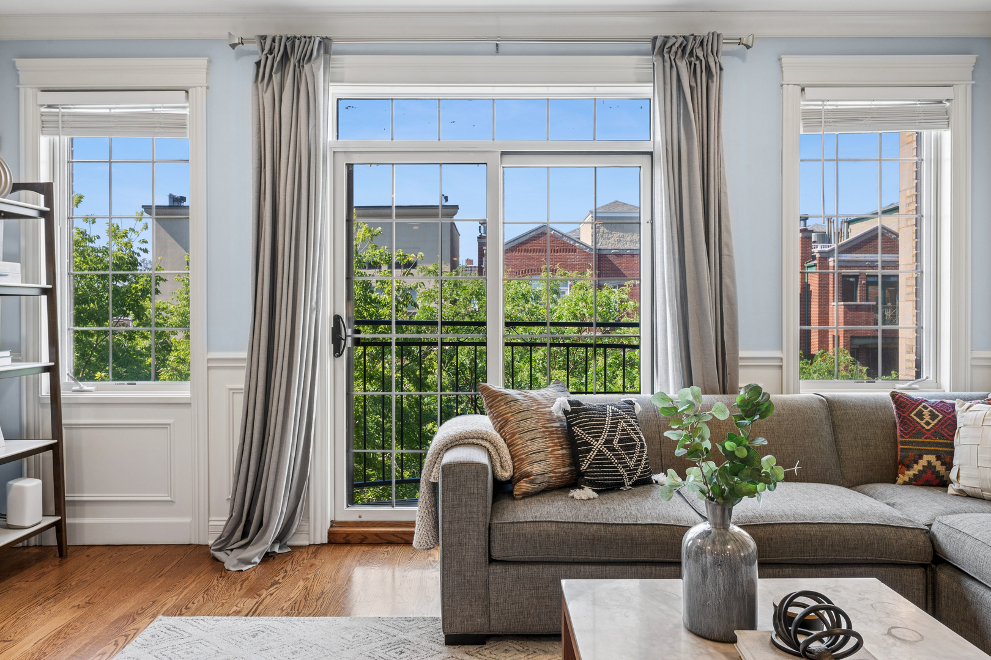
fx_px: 661
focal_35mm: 24
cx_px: 496
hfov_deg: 73.7
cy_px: 330
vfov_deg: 53.1
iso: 200
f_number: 11
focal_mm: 24
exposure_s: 1/30
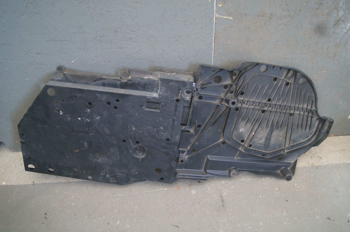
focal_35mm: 30
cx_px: 175
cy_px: 116
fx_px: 291
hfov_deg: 62.0
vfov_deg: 43.5
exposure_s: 1/30
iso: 200
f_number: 3.5
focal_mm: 20
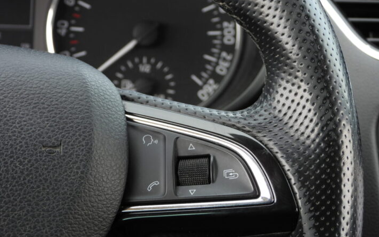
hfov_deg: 14.5
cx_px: 190
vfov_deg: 9.1
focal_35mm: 144
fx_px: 1487
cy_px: 138
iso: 110
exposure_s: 1/60
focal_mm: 24.3
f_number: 4
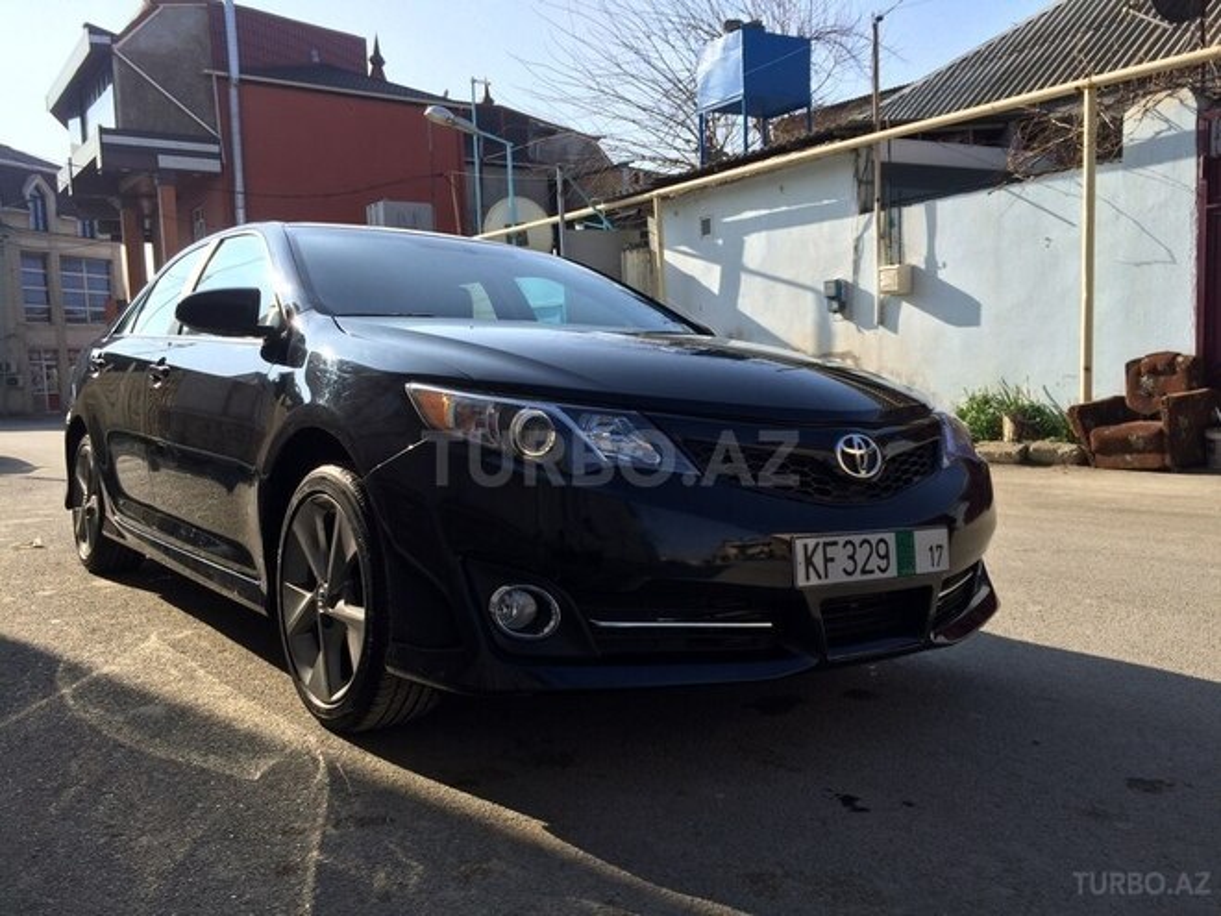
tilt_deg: -5.9
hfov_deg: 61.7
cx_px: 610
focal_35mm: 29
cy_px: 458
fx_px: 1023
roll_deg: +3.2
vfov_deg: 48.2
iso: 32
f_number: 2.2
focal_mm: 4.15
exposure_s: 1/1580
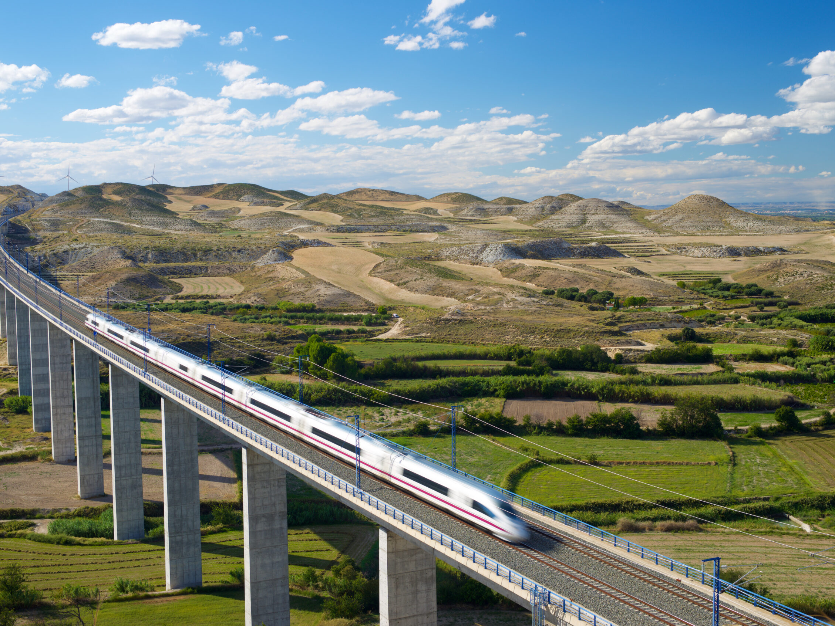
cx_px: 417
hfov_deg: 39.7
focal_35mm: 48
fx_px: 1158
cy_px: 310
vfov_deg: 30.3
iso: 50
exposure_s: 1/40
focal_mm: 44
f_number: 10
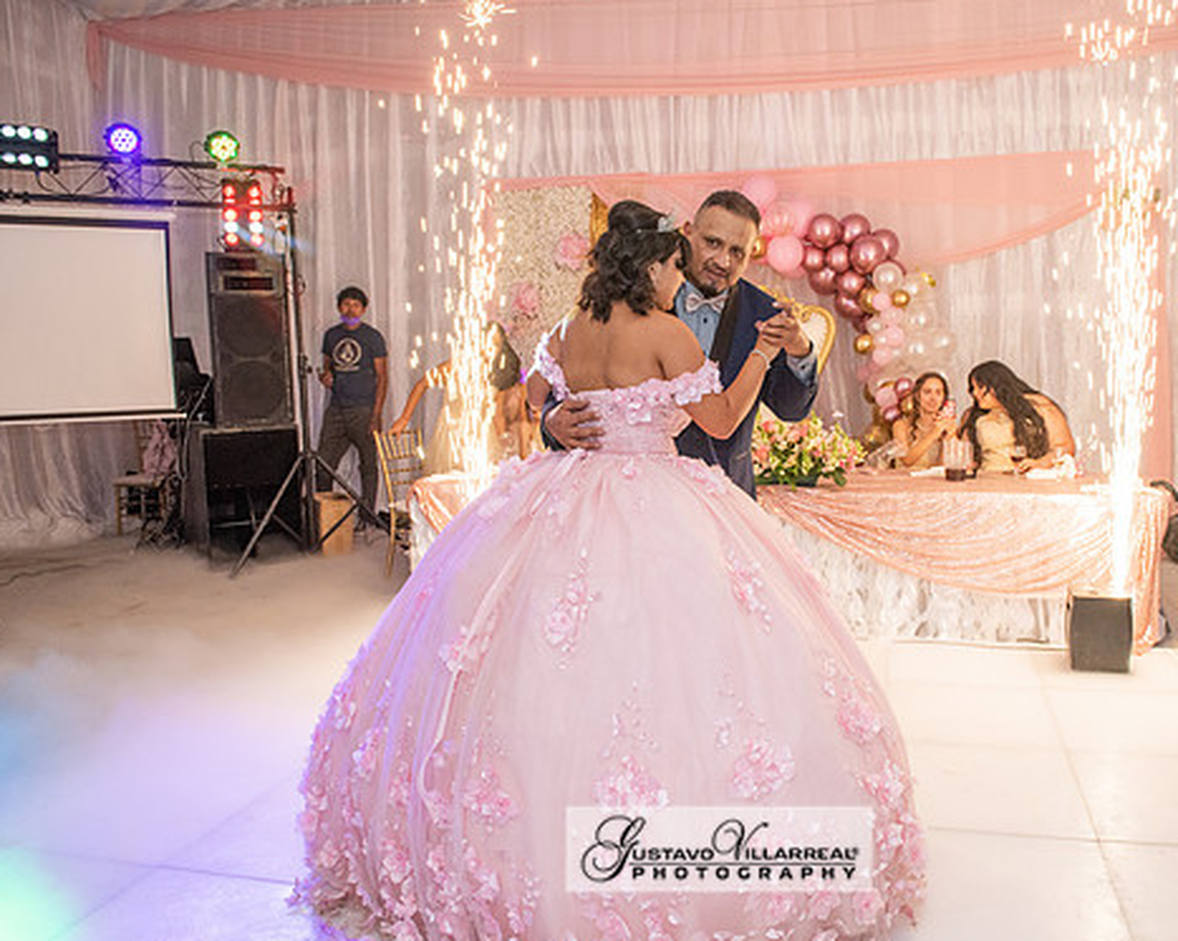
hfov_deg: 61.6
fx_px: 976
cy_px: 458
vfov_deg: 51.5
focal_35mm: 28
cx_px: 719
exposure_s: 1/160
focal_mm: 24
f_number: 6.3
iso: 1250
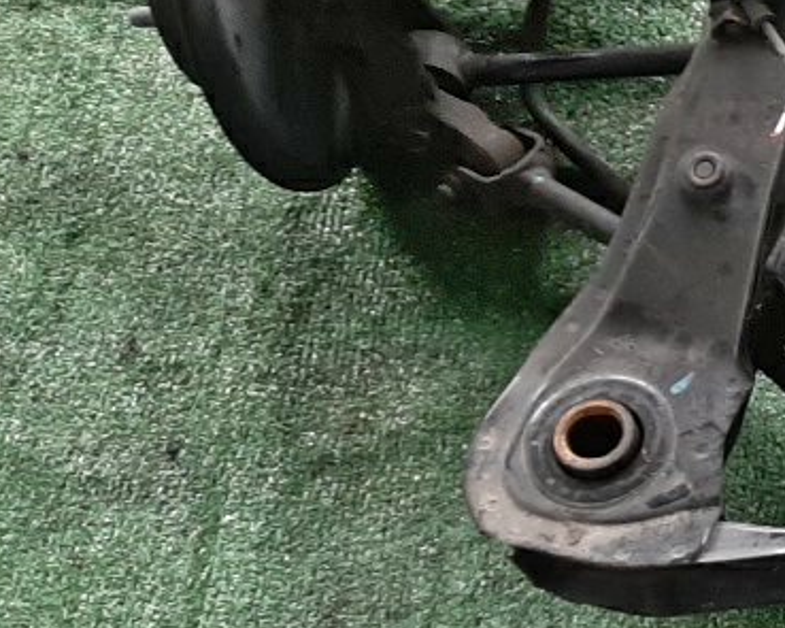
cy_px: 358
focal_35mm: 99
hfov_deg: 15.8
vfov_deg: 15.5
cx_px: 1508
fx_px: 2299
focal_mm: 3.93
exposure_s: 1/50
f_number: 1.7
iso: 98
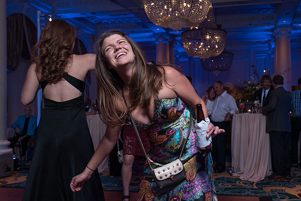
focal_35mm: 40
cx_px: 181
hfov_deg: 47.9
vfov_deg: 33.2
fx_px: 337
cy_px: 111
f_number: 5.6
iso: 2000
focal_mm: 33
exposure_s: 1/200
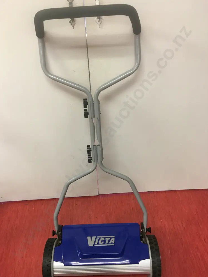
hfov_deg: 46.8
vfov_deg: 60.0
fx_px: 240
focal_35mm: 30
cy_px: 143
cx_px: 102
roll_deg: +3.2
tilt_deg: -39.4
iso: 160
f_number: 2.2
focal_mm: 4.15
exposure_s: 1/33
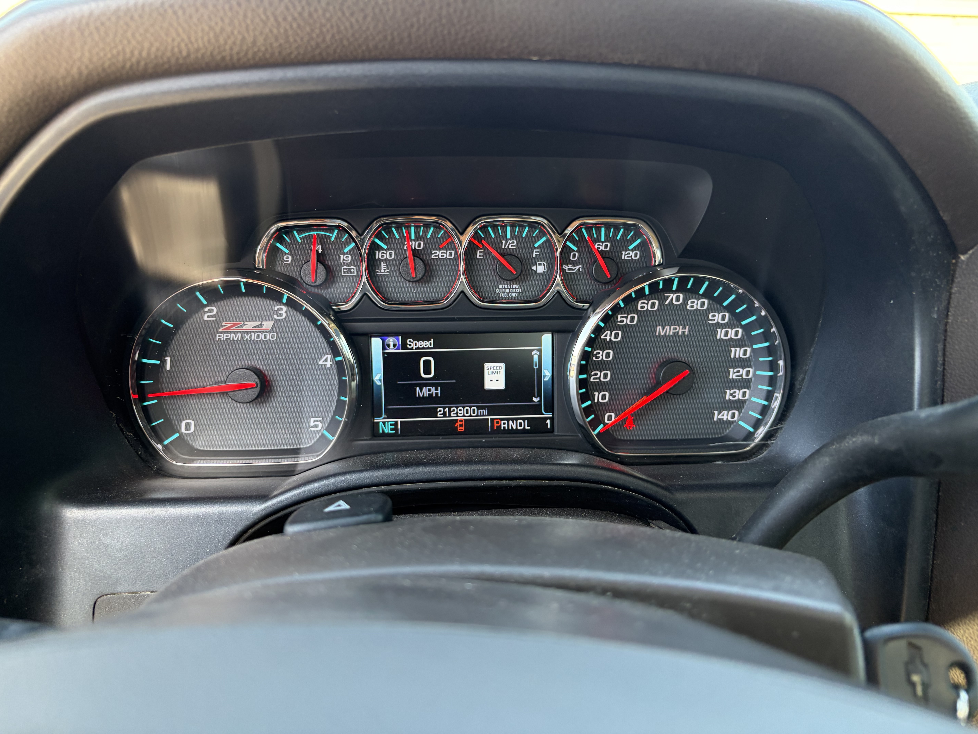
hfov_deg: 67.3
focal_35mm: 26
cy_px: 367
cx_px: 489
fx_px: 735
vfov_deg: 53.1
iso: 125
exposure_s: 1/84
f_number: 1.6
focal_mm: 5.96
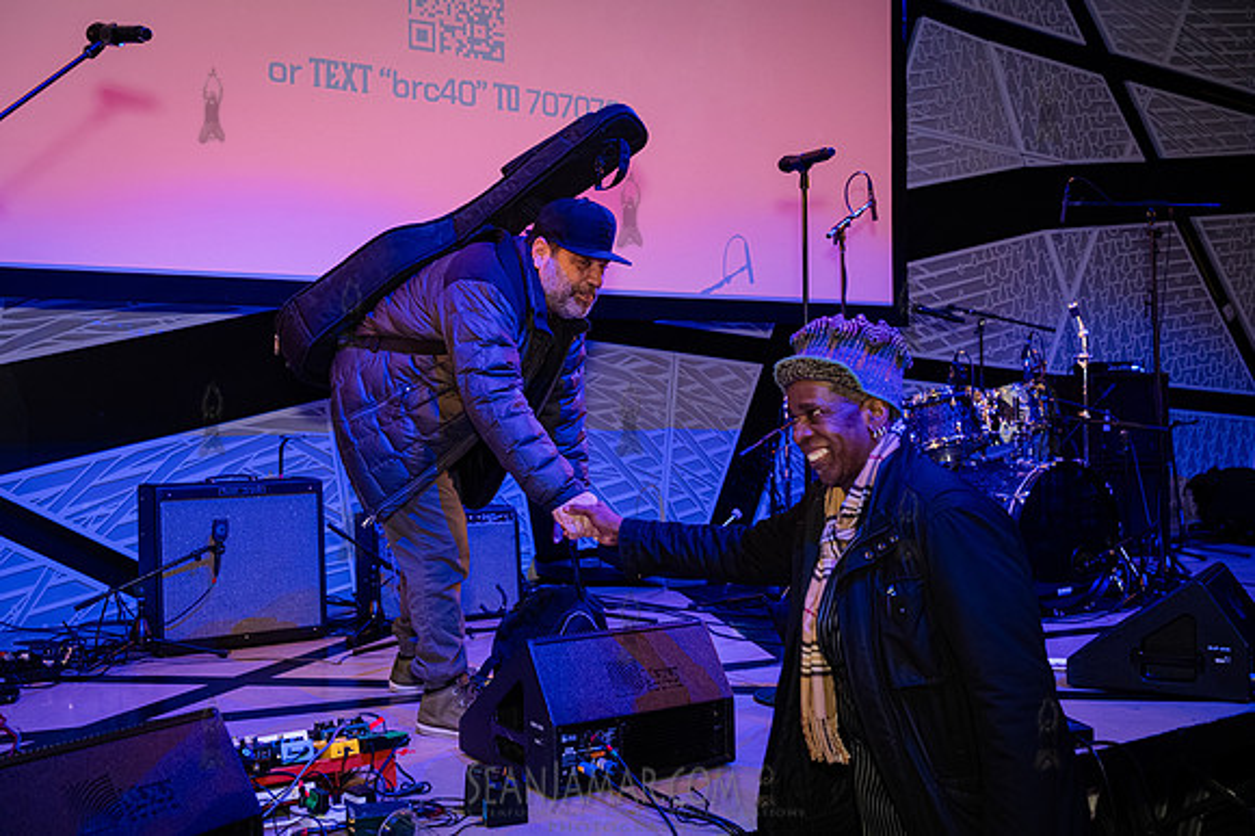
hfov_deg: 52.4
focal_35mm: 37
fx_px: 1276
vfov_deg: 36.2
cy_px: 417
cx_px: 611
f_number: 3.5
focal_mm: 35
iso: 10000
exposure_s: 1/400
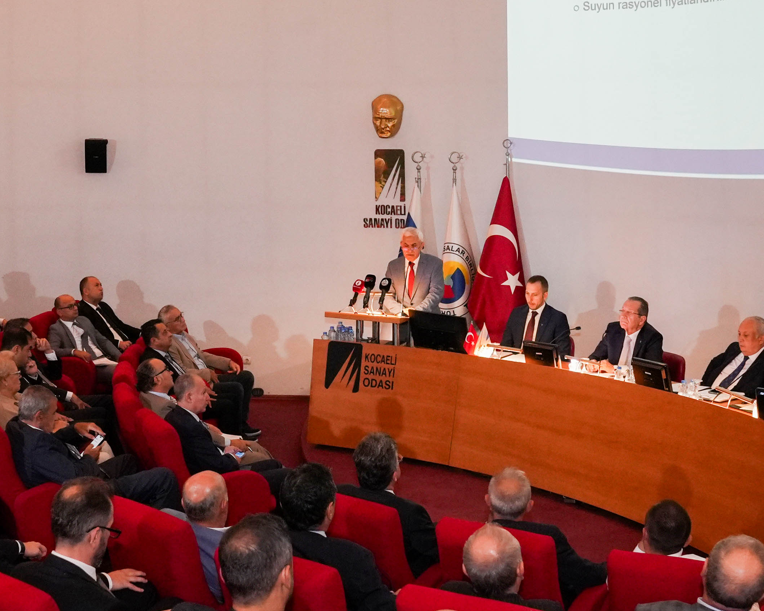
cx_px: 352
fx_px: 1018
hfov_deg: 41.1
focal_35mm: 45
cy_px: 238
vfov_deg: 33.3
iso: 5000
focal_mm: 24
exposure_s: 1/160
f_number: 2.8
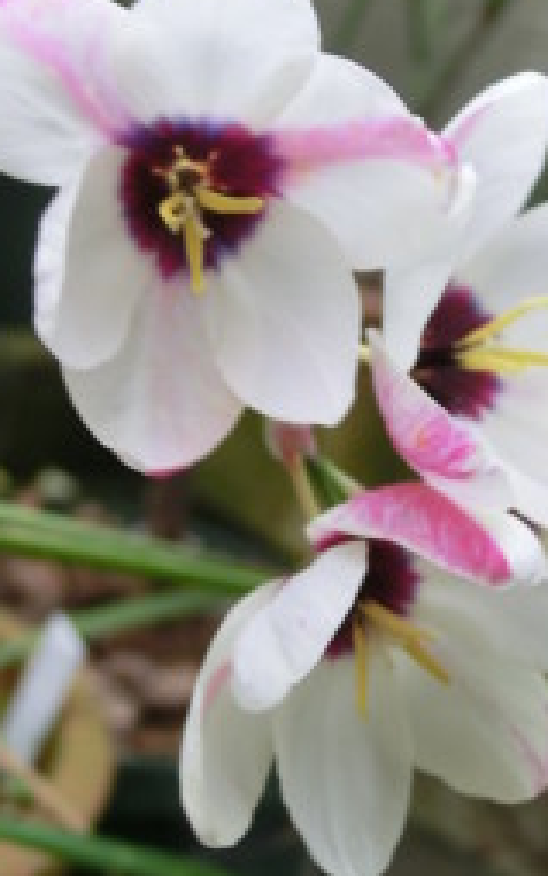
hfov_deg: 18.6
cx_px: 358
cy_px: 366
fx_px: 1671
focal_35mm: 70
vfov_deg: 29.3
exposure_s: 1/250
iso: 100
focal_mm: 7.38
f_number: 4
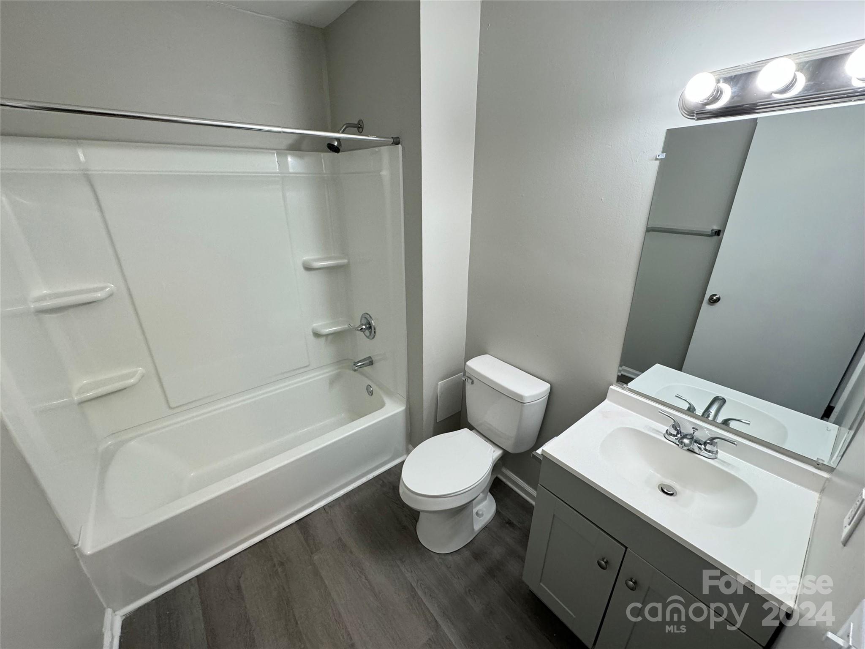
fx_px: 350
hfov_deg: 102.1
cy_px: 324
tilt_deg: -22.5
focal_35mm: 14
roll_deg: -0.2
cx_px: 432
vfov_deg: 85.7
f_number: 2.2
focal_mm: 2.22
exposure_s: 1/120
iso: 200
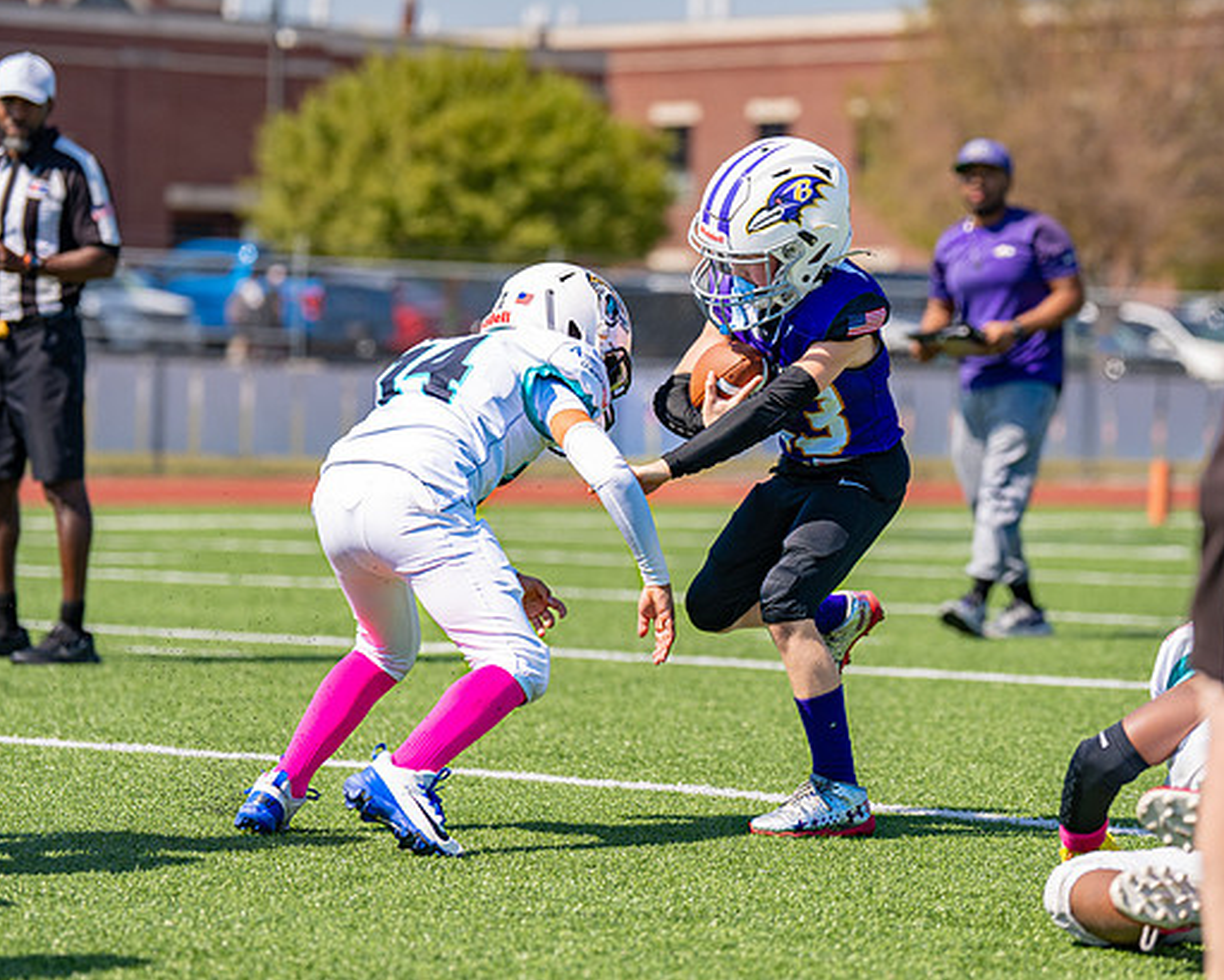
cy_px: 457
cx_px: 683
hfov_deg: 11.2
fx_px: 6233
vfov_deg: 9.0
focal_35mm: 172
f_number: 2.8
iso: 125
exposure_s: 1/2000
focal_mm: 115
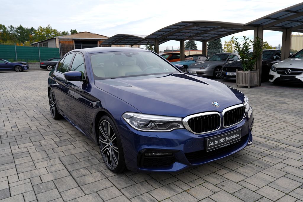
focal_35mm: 29
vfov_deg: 45.0
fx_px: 244
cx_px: 152
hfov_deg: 63.7
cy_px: 101
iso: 50
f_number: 5
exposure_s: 1/100
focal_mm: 29
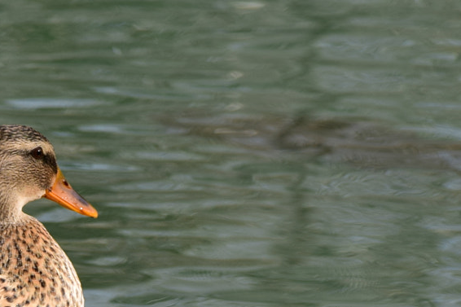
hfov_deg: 5.4
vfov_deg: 3.6
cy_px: 347
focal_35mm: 380
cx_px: 120
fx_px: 4864
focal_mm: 70
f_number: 4
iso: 100
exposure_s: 1/500
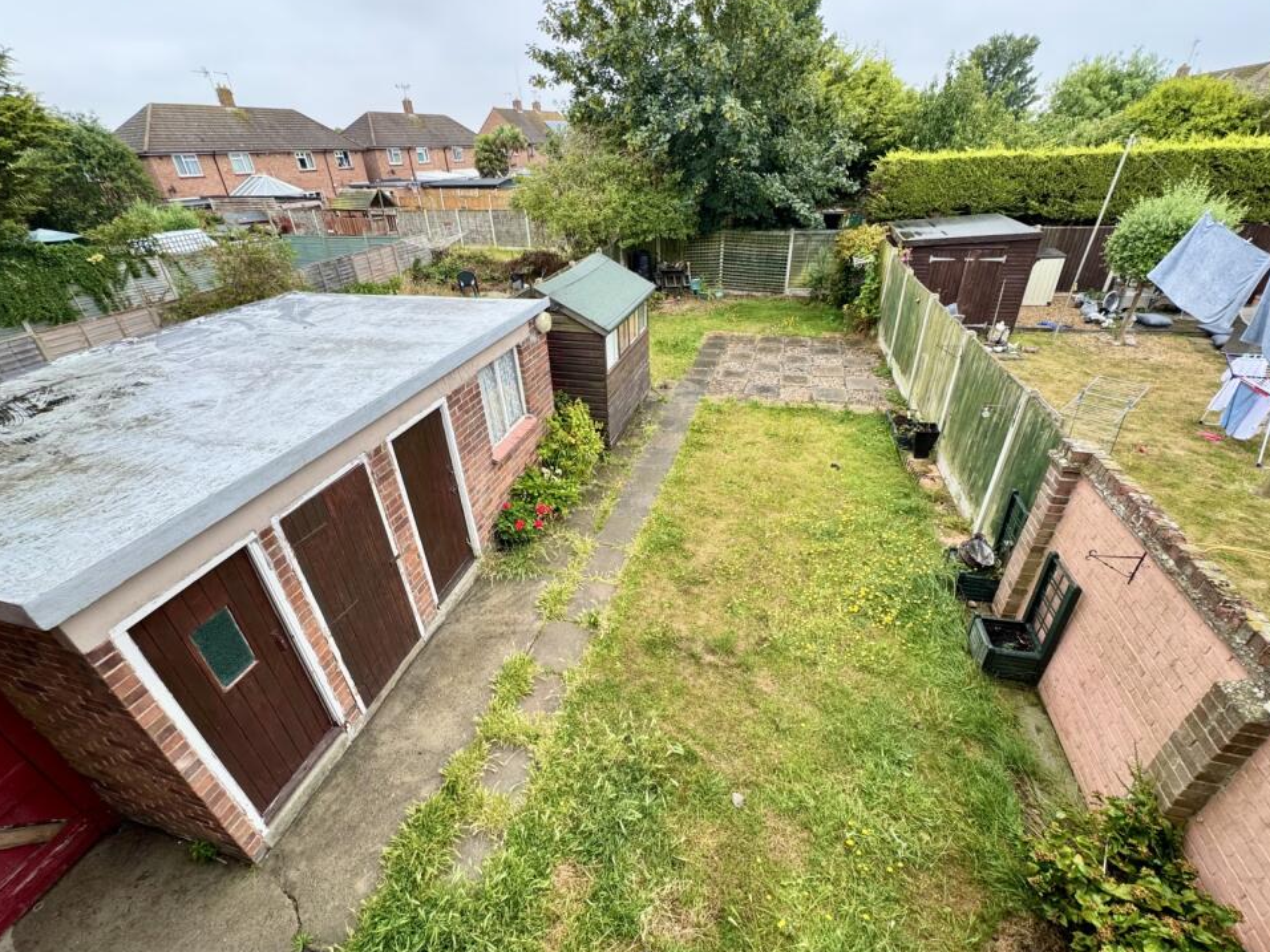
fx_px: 550
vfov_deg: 81.7
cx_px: 631
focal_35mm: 15
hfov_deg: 98.2
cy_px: 474
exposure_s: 1/99
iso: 40
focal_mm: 2.22
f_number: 2.2
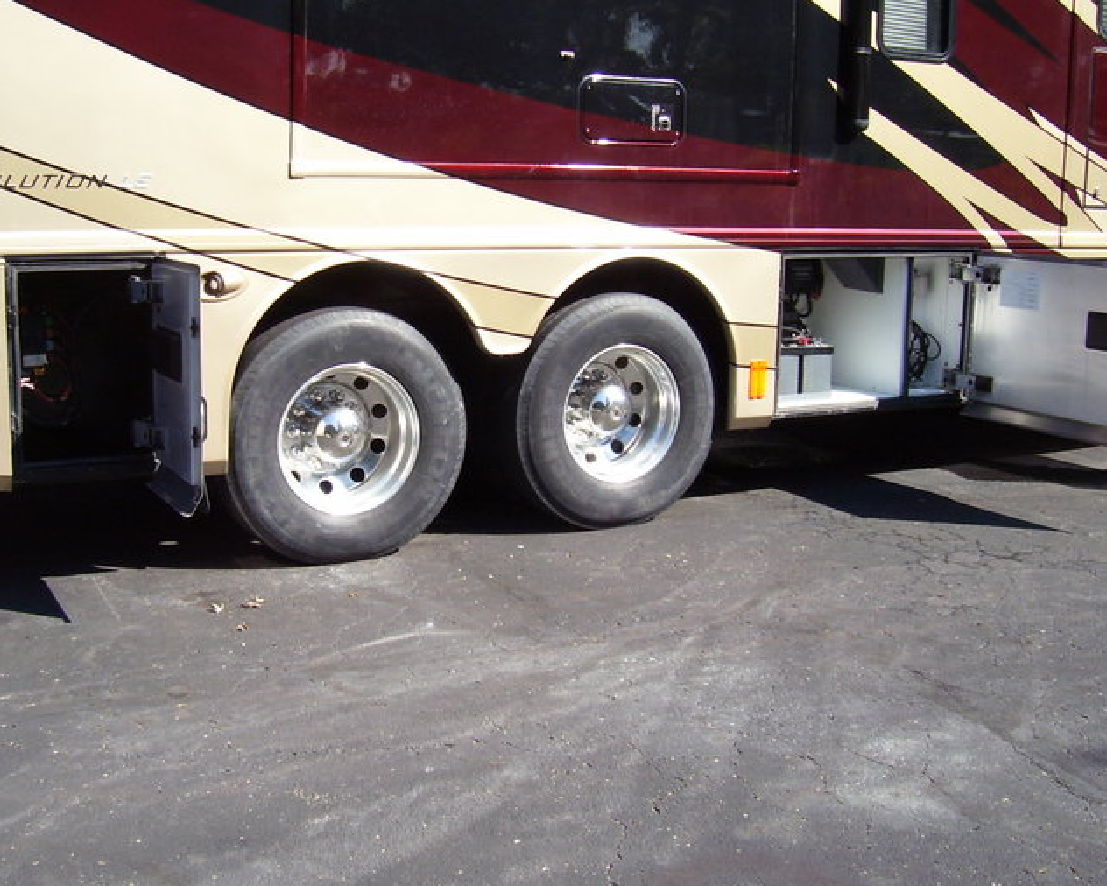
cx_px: 473
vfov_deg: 35.6
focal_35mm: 42
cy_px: 380
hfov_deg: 43.7
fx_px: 1376
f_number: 2.7
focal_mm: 5.6
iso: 80
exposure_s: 1/750
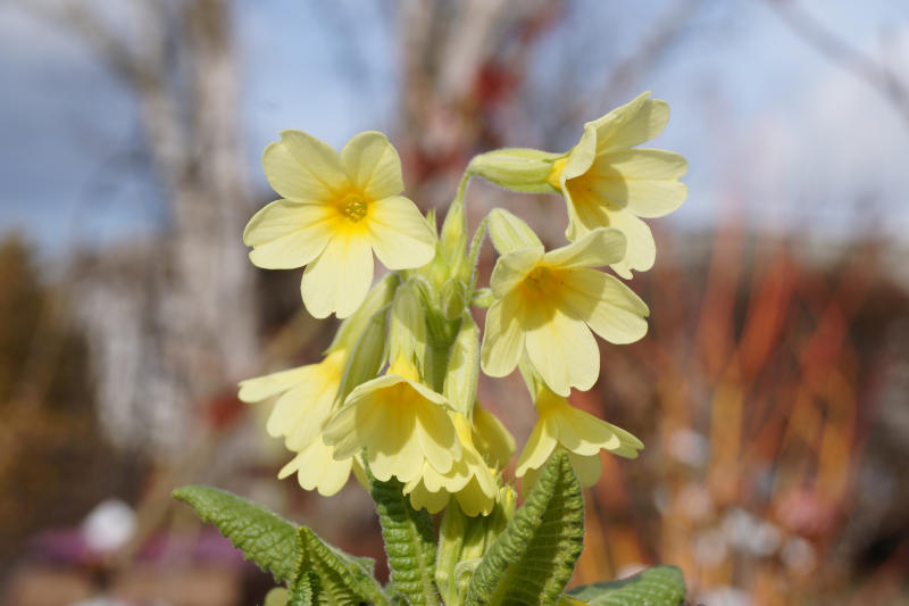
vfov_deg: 16.5
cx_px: 454
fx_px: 2083
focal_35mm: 82
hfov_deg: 24.6
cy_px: 303
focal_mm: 55
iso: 100
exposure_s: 1/160
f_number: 10
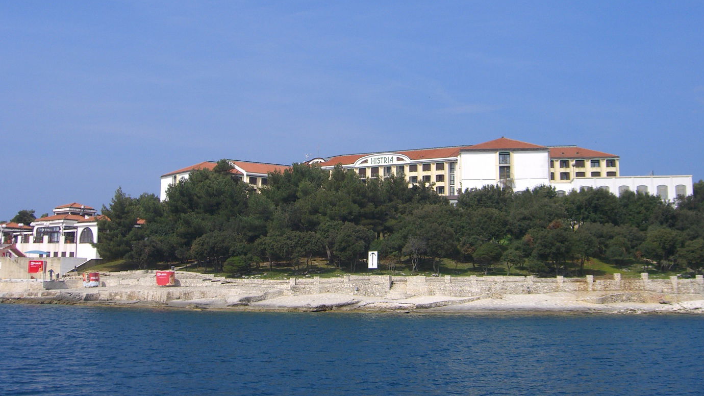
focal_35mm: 48
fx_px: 896
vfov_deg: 24.7
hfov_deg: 42.9
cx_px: 335
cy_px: 105
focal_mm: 7.9
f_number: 8
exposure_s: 1/250
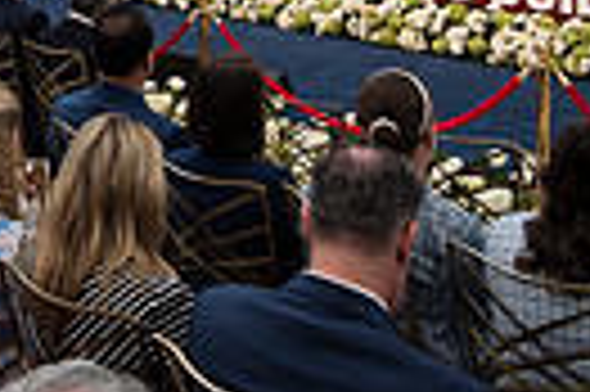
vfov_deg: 16.8
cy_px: -243
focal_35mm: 71
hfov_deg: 26.2
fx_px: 1162
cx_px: -63
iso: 220
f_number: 4
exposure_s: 1/160
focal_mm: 16
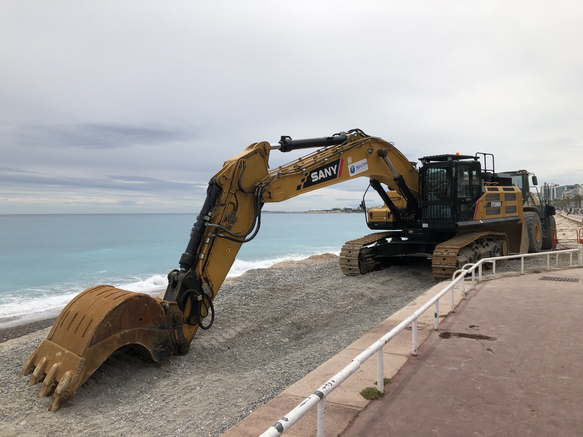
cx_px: 292
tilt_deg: -0.7
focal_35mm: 28
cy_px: 218
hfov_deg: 63.4
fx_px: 472
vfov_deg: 49.7
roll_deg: -0.1
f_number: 1.8
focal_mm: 3.99
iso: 20
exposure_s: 1/3690
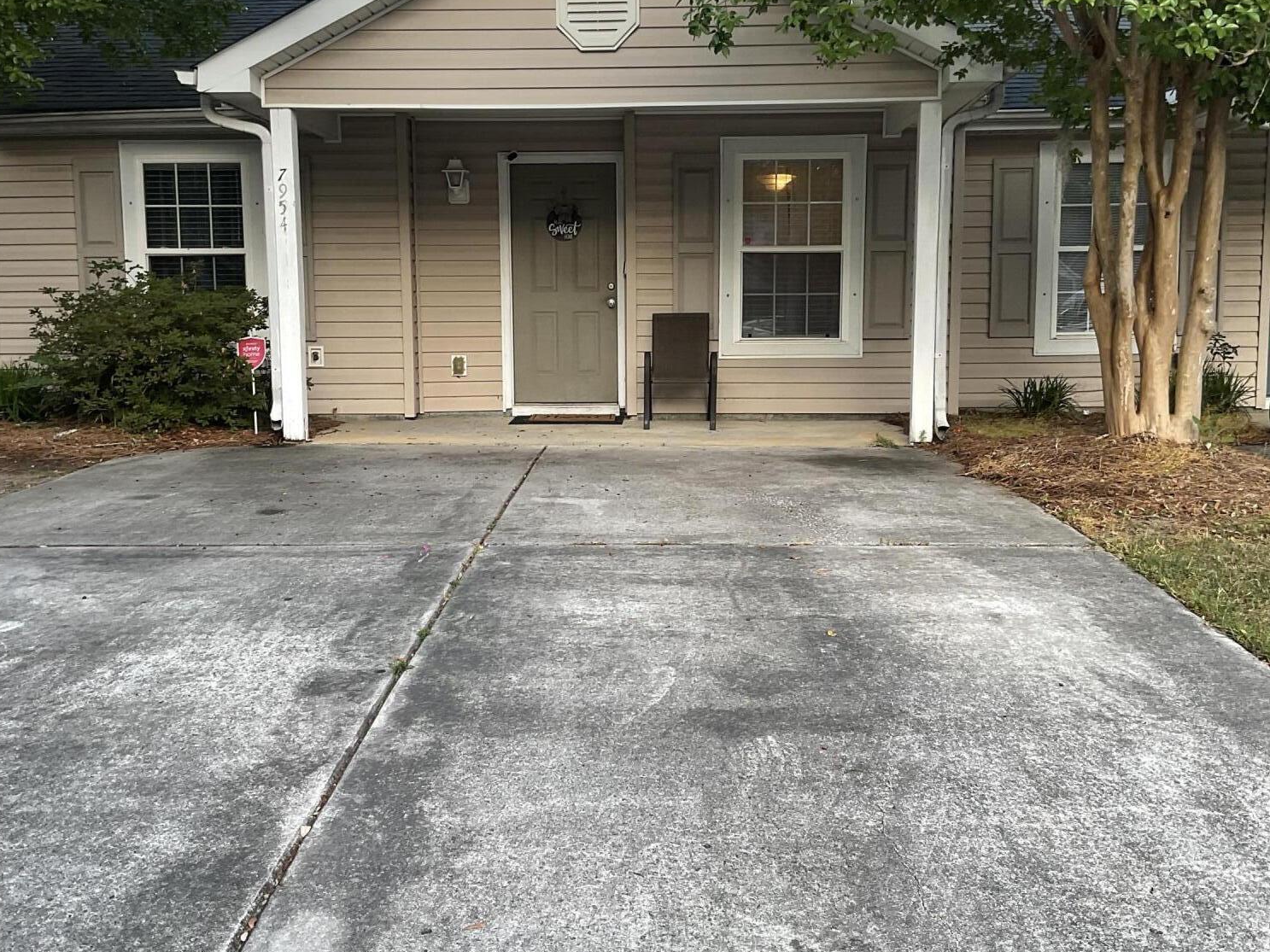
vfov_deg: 36.8
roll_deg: +1.1
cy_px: 466
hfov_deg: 47.9
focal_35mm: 39
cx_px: 630
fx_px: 1431
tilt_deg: -6.9
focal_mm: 3
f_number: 1.8
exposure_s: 1/120
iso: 32
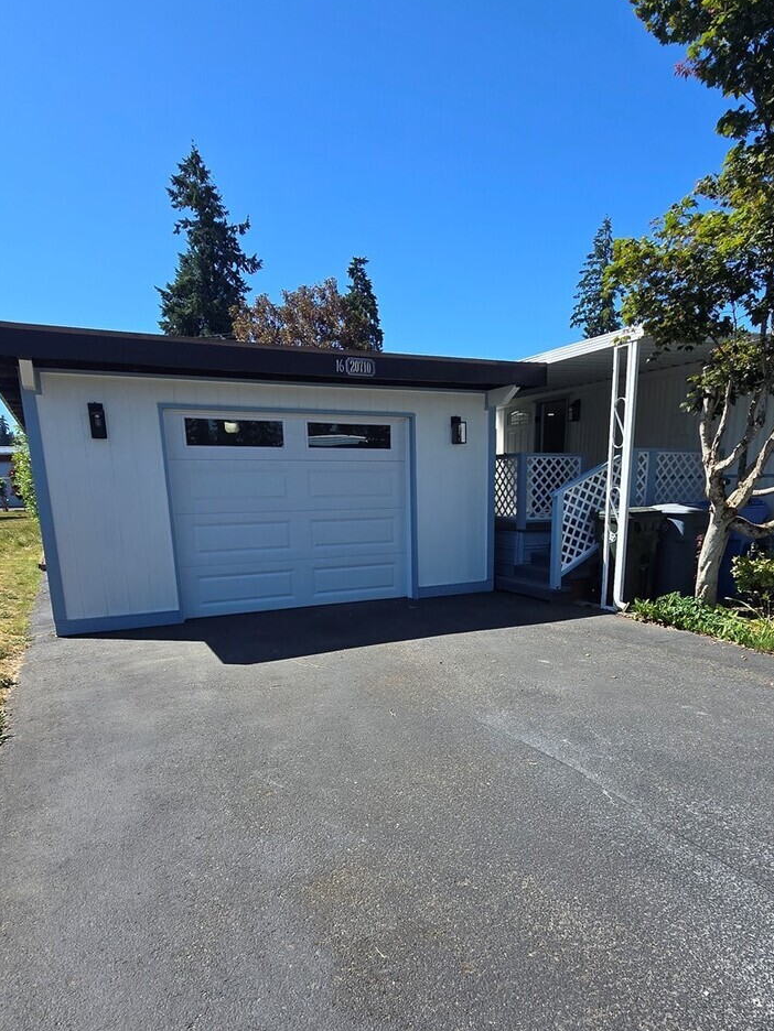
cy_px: 637
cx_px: 433
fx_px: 596
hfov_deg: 65.7
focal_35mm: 20
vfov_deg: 80.4
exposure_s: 1/1889
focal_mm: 2.2
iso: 50
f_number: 2.2
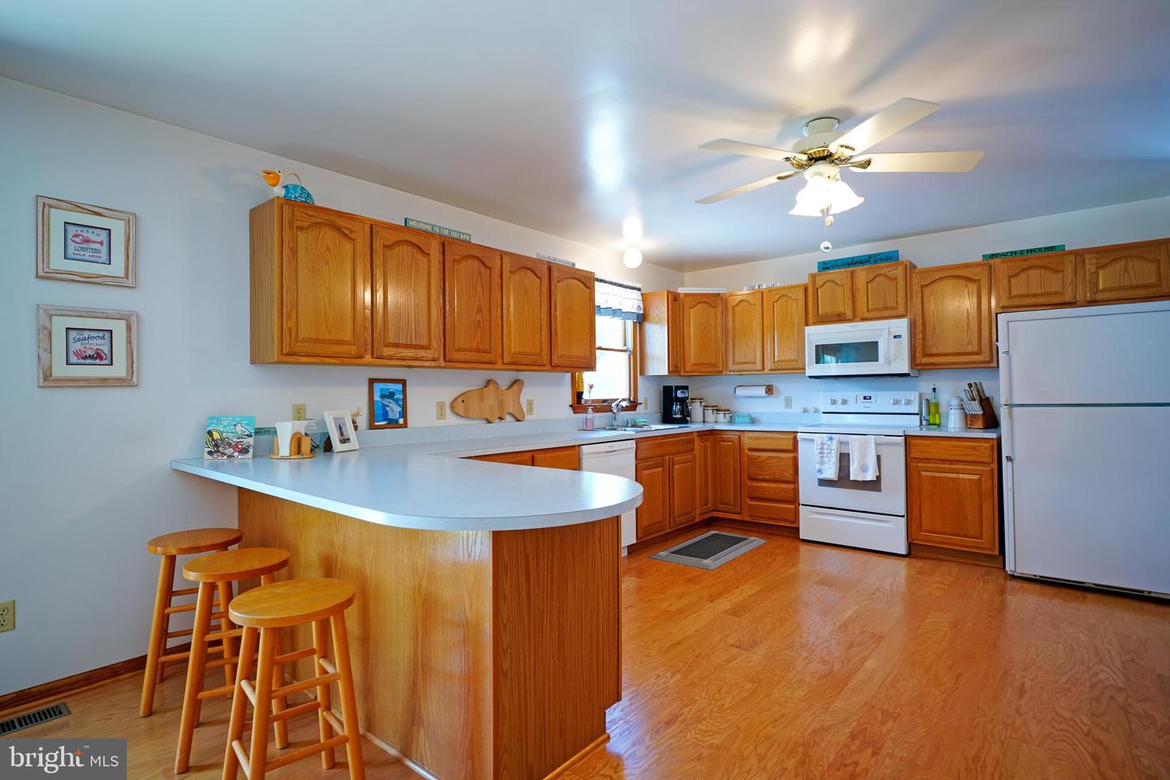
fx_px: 585
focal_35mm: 18
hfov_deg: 90.0
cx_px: 585
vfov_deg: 67.4
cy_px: 390
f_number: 2.8
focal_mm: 12.1
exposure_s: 1/30
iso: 160
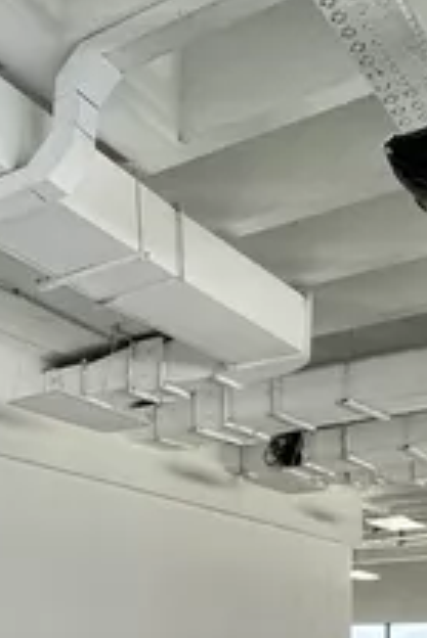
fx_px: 995
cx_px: -353
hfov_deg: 18.6
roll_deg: +0.5
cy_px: 693
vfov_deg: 31.7
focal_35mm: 56
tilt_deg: -1.8
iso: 80
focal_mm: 2.22
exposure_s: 1/100
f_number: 2.2
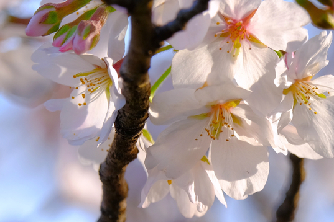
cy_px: 60
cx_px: 274
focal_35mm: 671
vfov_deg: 2.0
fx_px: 6225
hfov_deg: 3.1
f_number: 5.6
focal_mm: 200
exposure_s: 1/280
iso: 200
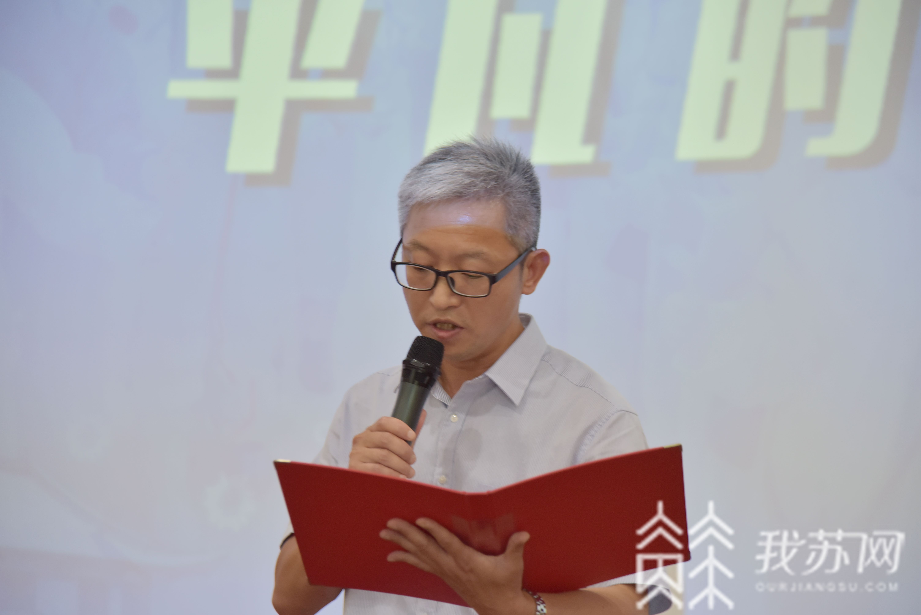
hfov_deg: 17.1
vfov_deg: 11.4
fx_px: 3071
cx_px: 460
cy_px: 308
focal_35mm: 120
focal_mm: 120
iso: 900
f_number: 4
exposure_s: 1/60
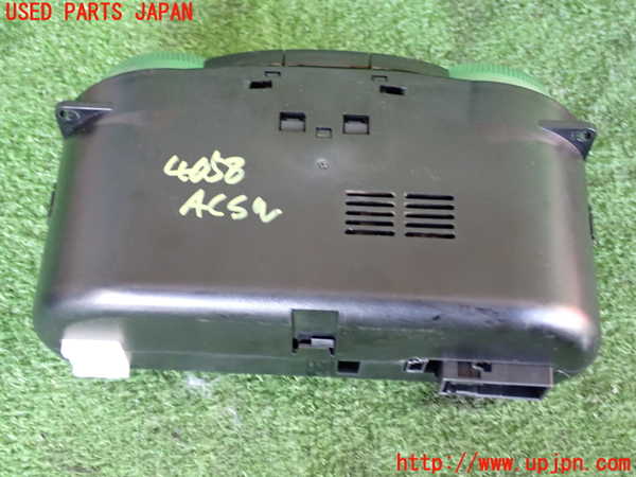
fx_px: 992
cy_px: 238
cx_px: 318
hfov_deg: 35.5
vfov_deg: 27.0
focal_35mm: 54
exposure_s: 1/30
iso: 800
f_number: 3.3
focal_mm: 9.65
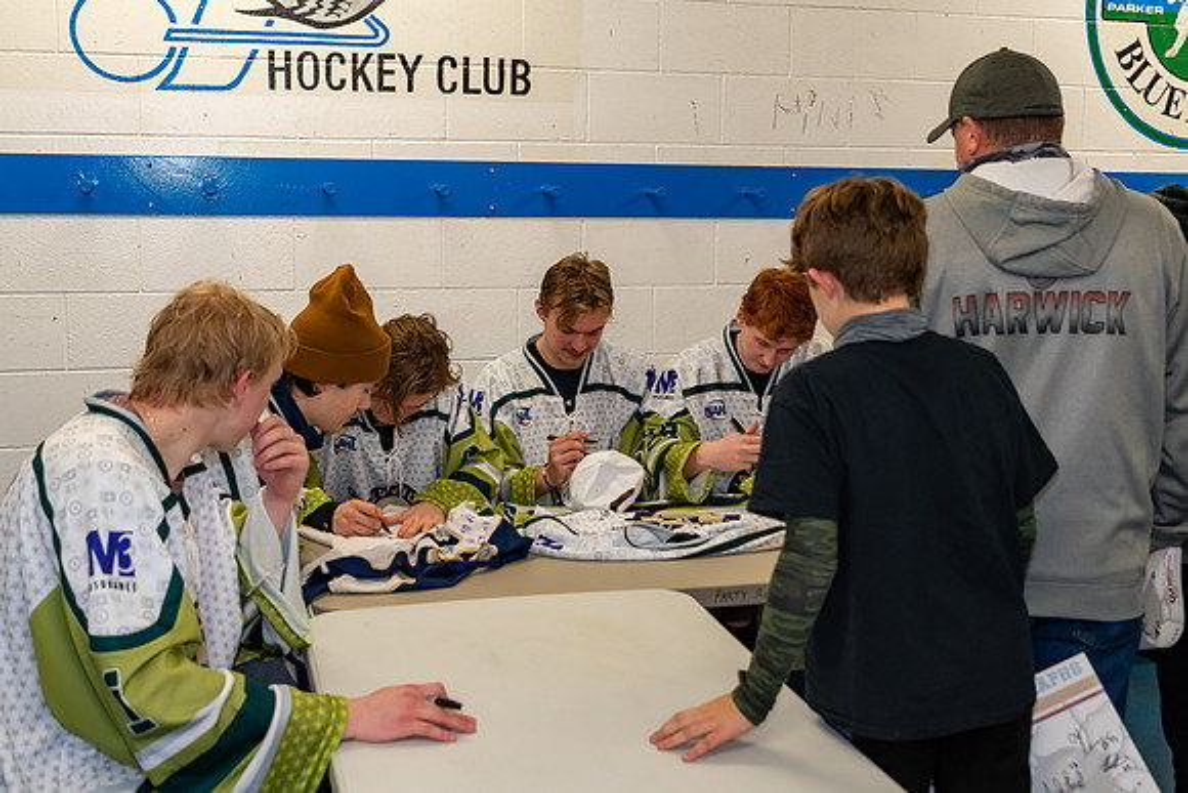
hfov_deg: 45.0
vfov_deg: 30.9
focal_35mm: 44
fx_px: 1436
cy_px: 396
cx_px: 594
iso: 1250
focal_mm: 29
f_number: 3.5
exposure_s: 1/160
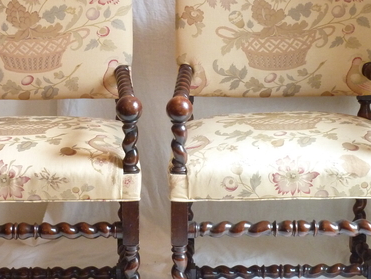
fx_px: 901
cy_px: 156
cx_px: 157
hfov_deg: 23.2
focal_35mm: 84
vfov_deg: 17.6
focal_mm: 8.5
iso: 400
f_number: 3.8
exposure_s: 1/25
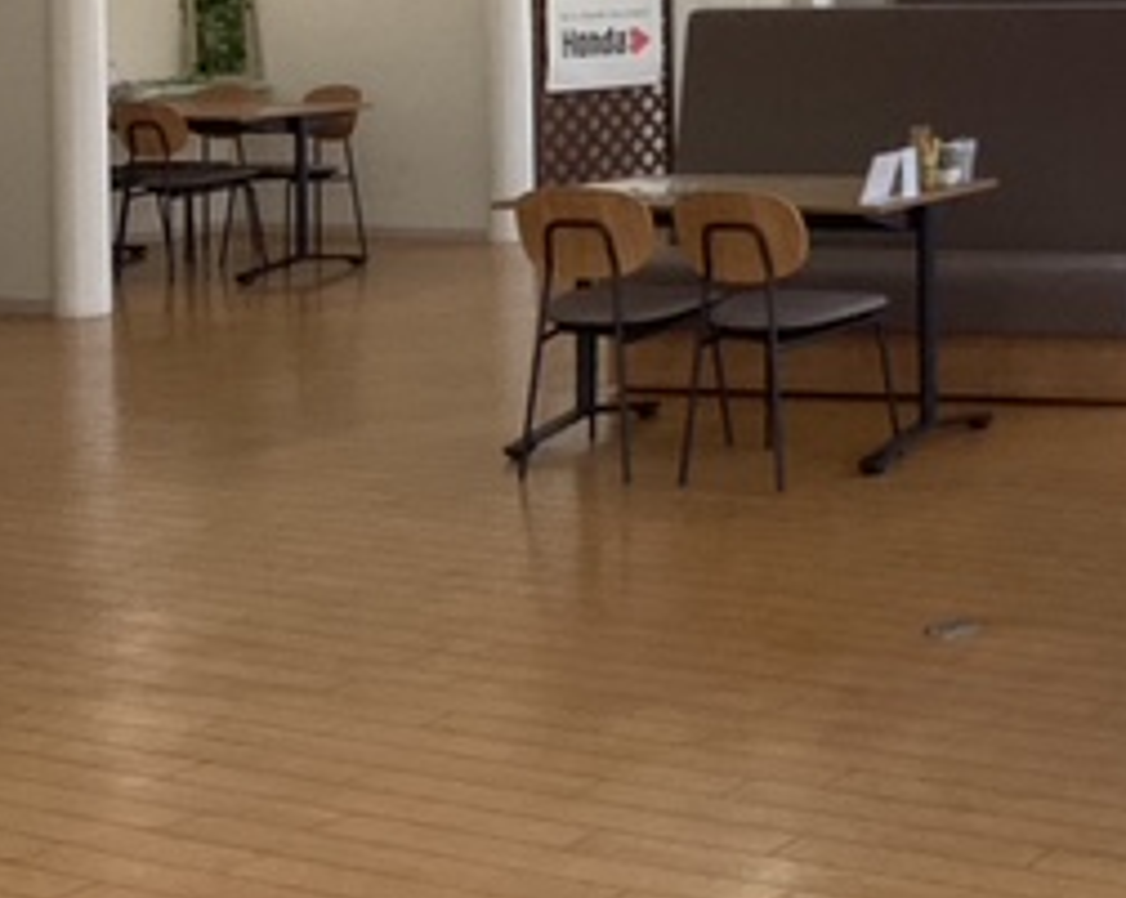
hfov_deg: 22.9
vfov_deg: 19.1
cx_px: 1314
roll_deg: +1.2
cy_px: -80
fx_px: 2563
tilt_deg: -0.7
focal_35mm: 77
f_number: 2.4
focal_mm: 3.3
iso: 25
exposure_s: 1/249
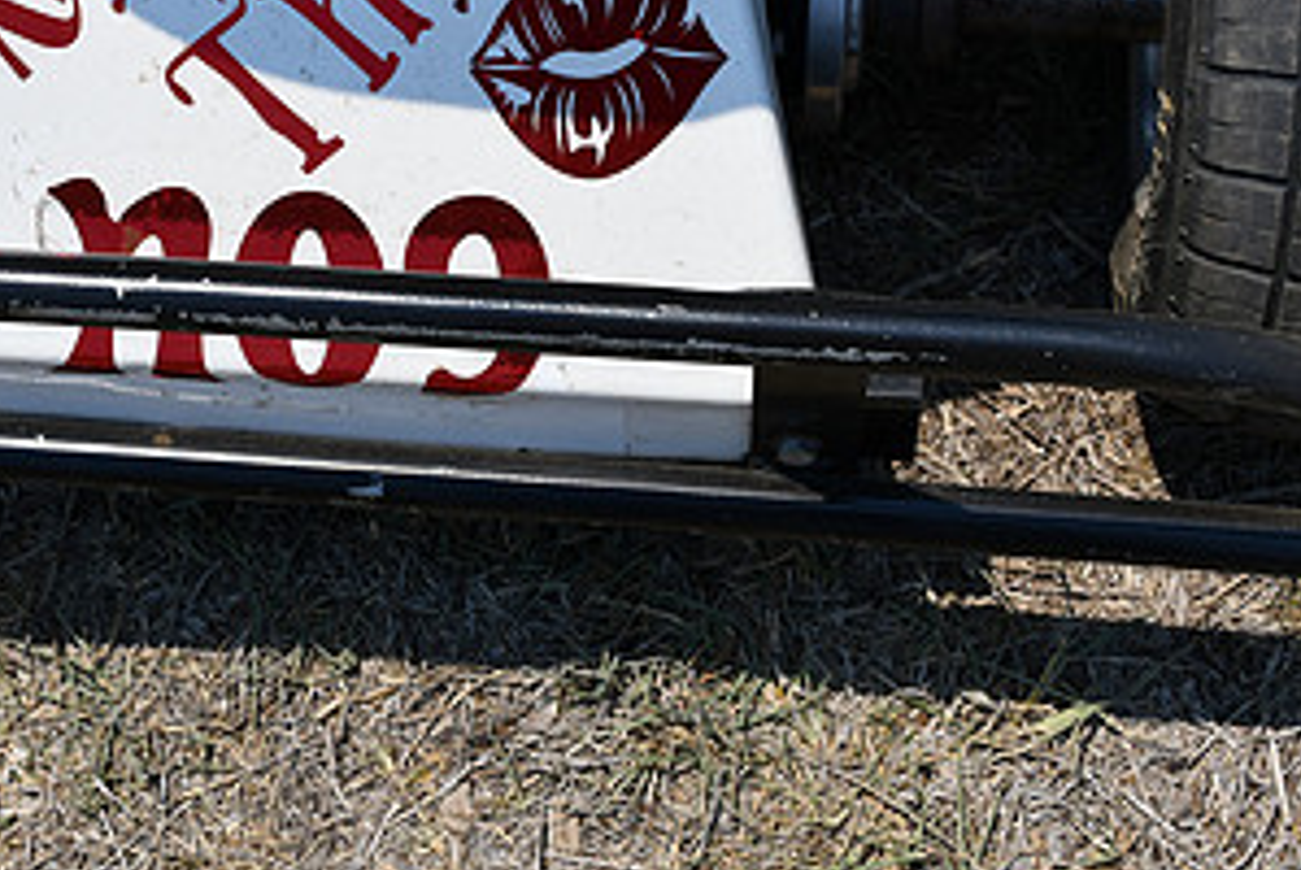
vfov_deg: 14.6
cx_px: 413
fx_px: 3364
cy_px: 59
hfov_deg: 21.8
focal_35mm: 93
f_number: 10
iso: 100
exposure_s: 1/400
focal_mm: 32
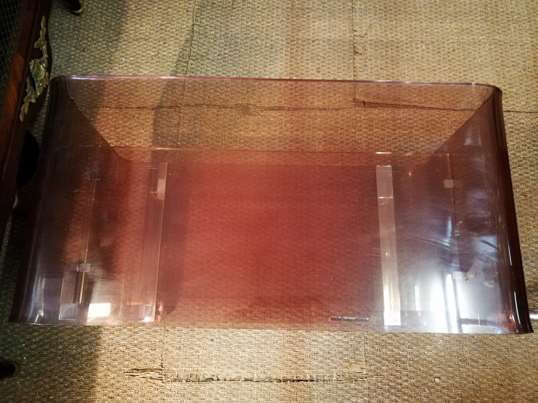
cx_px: 269
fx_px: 404
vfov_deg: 53.1
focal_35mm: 26
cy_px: 202
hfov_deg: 67.3
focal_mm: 3.83
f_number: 2.2
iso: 1600
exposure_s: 1/14.3
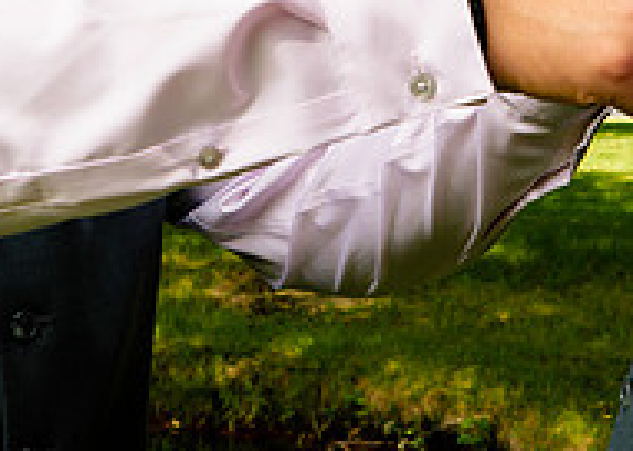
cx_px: 355
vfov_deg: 15.6
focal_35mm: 86
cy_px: -179
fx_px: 1544
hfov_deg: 23.1
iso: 100
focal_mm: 27
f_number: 7.1
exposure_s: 1/100
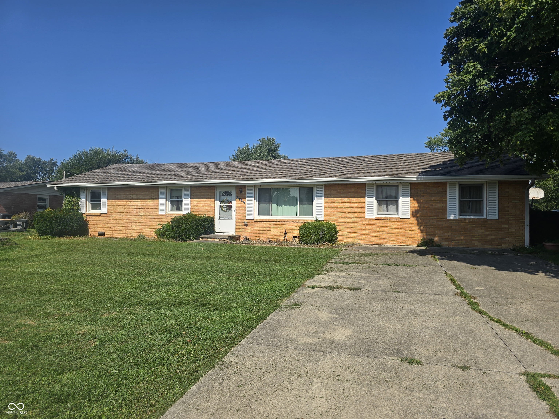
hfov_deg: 73.9
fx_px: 371
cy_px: 210
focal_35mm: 23
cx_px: 280
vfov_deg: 58.9
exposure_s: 1/1087
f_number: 1.7
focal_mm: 6.3
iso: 12
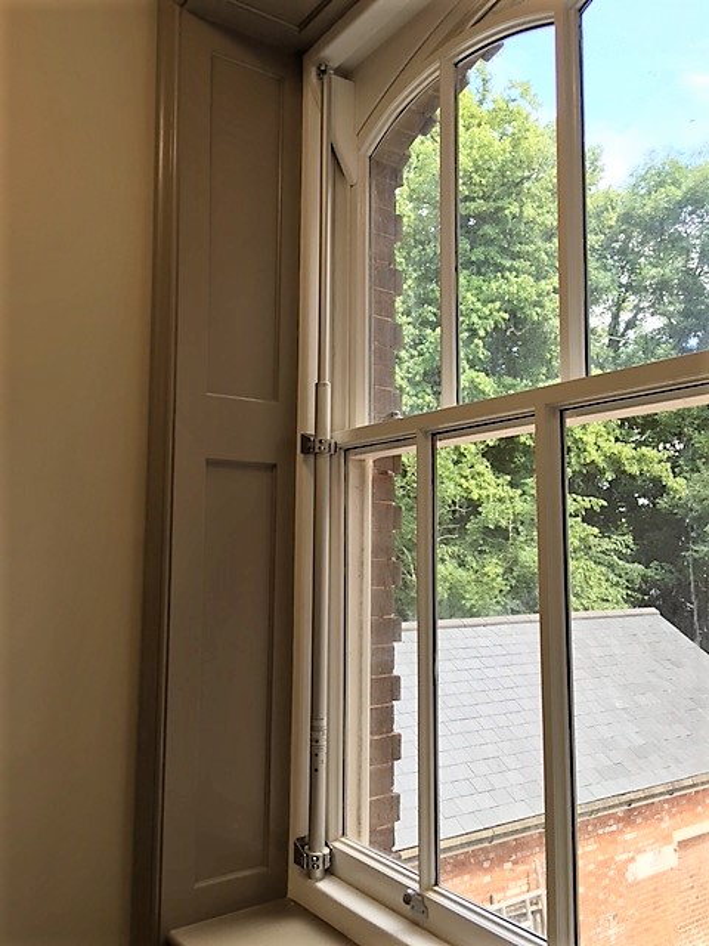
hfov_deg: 48.2
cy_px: 473
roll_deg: -0.5
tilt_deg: +5.2
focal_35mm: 29
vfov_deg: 61.7
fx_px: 792
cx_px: 354
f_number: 2.2
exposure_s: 1/100
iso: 40
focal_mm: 4.15
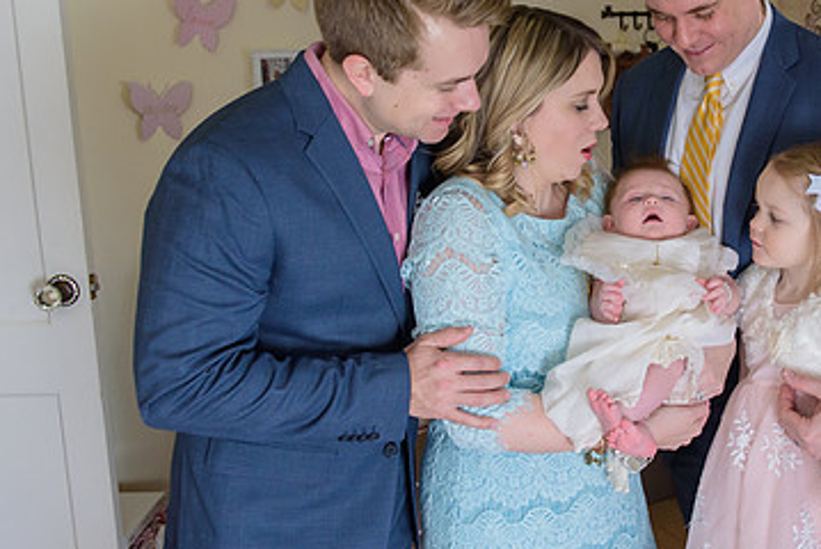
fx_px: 959
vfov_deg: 31.8
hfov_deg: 44.8
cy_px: 202
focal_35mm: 42
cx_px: 617
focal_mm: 26
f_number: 3.2
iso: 1600
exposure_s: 1/125
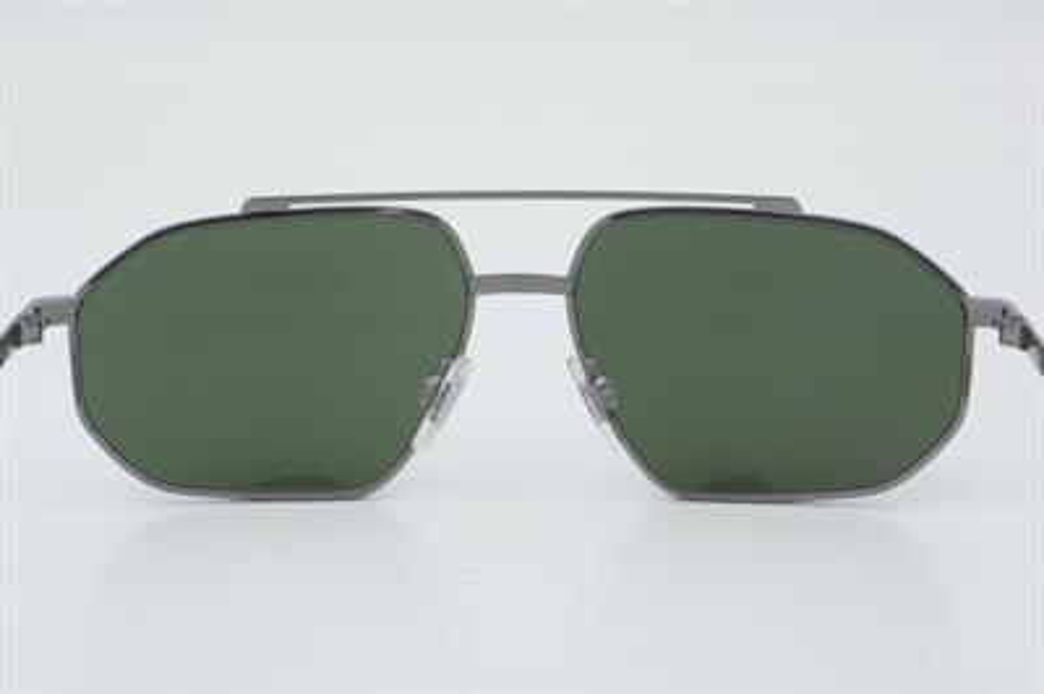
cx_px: 522
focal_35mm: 75
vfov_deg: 18.2
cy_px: 347
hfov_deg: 27.0
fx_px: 2173
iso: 100
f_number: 32
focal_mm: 50
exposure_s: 1/3
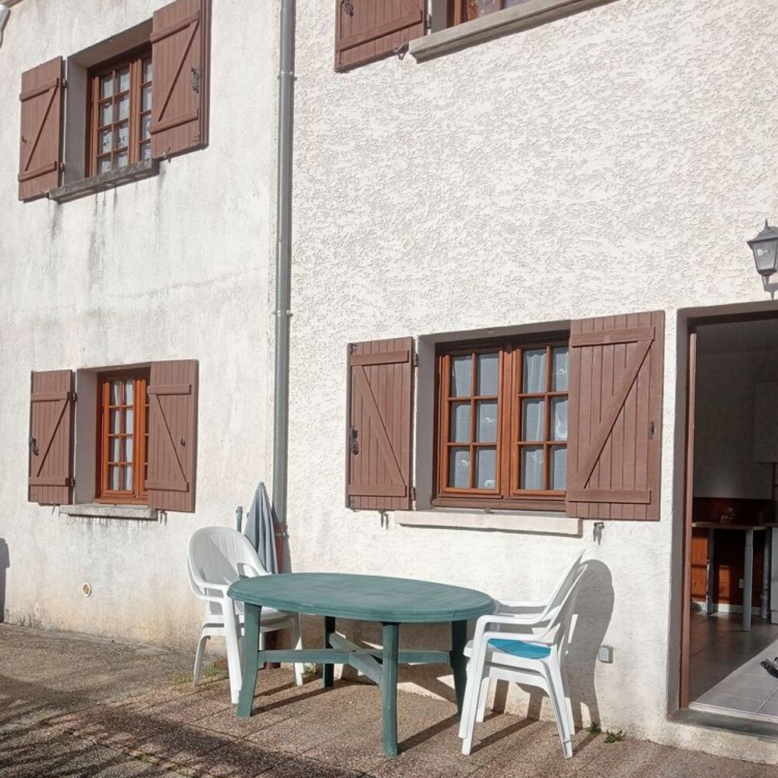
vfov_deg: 49.2
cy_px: 488
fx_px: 839
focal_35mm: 33
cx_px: 389
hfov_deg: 49.7
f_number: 1.8
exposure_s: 1/1374
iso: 115
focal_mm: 4.04
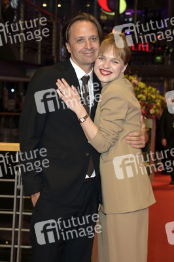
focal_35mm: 70
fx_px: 508
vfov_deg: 28.9
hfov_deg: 19.4
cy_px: 131
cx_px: 87
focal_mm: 70
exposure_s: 1/160
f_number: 5.6
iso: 1600
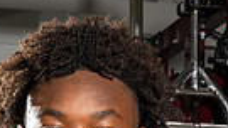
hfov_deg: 12.4
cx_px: 93
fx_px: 1052
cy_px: 342
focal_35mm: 174
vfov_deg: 6.5
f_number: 8
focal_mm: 50
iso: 320
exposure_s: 1/250
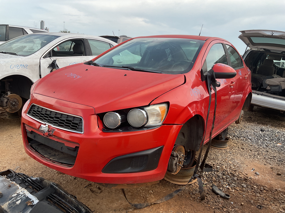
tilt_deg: -12.9
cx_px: 142
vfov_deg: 48.2
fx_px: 239
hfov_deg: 61.7
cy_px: 106
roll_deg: -4.2
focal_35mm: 29
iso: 16
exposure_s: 1/855
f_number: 1.8
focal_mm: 3
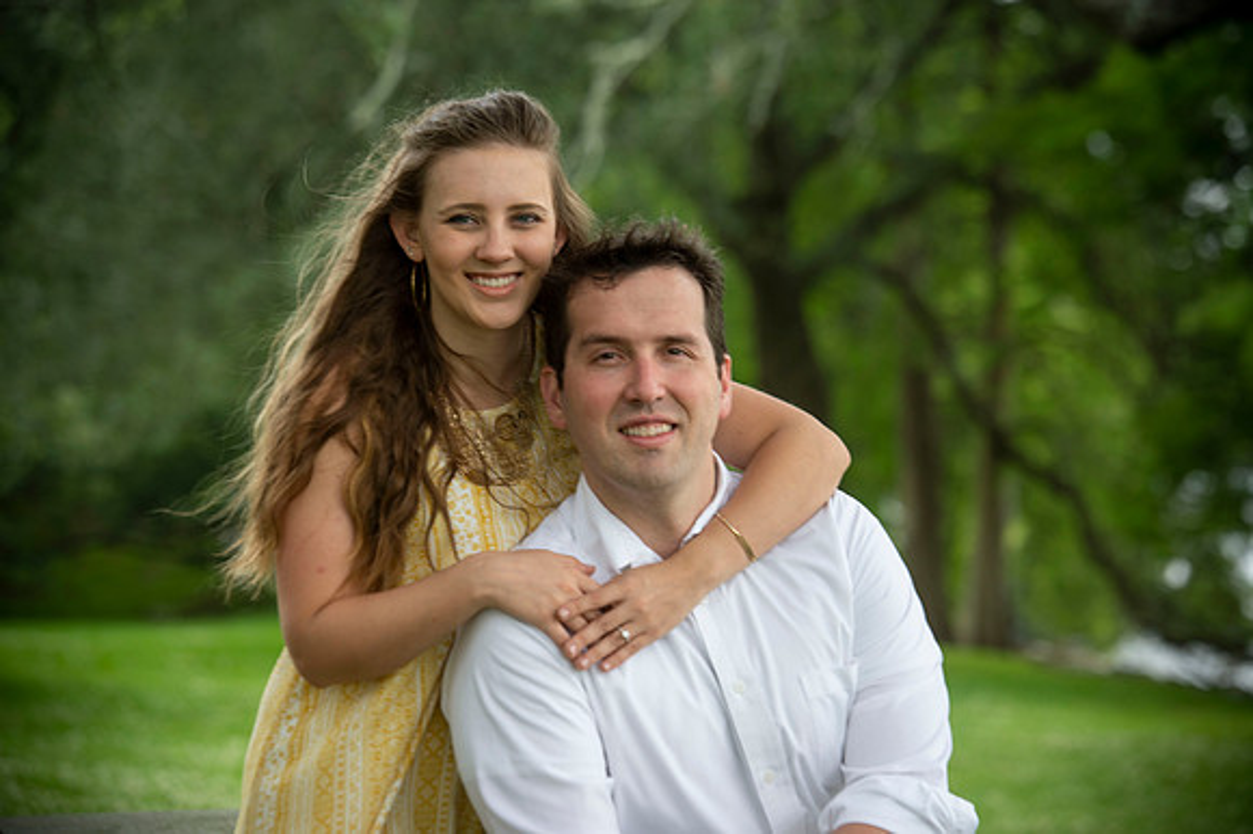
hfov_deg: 14.7
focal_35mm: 140
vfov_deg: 9.8
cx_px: 626
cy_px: 417
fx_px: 4870
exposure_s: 1/125
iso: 125
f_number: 5.6
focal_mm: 140
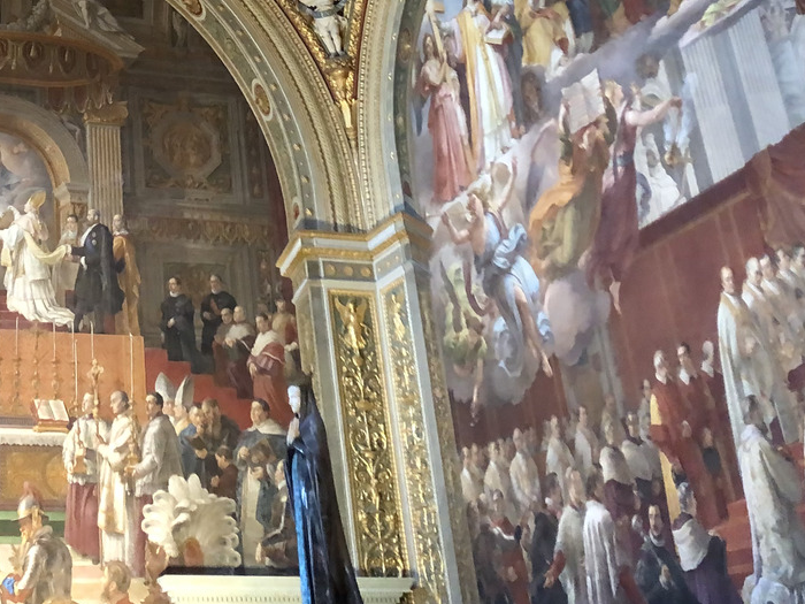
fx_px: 1488
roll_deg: +3.9
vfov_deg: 21.6
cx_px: 136
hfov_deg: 29.4
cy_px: -83
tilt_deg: +30.1
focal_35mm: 64
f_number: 1.8
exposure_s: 1/6
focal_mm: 4
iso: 100
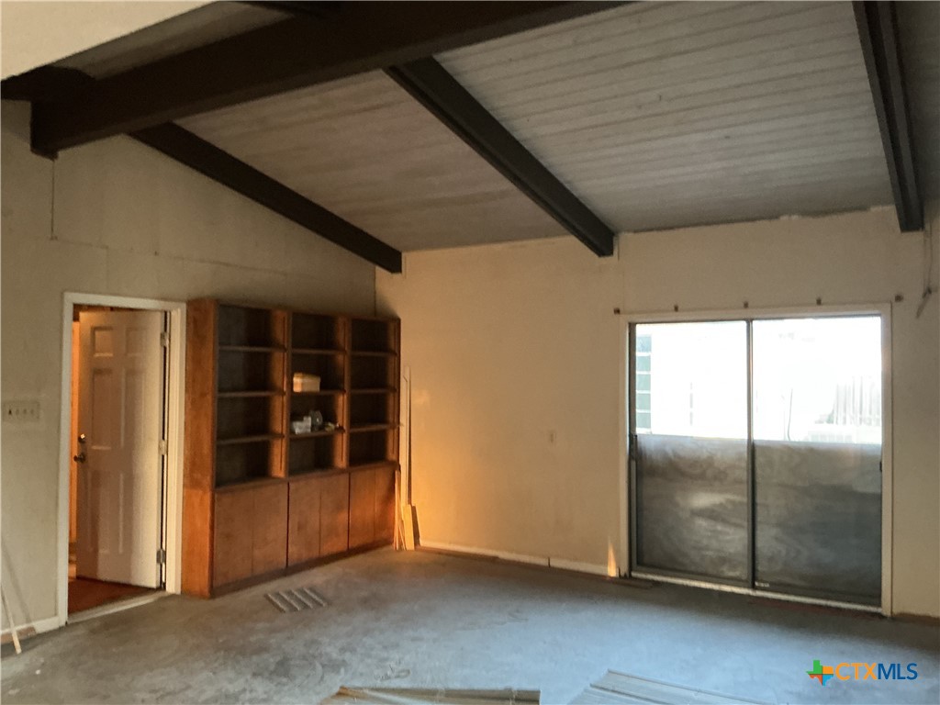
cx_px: 470
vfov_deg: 48.2
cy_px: 352
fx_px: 787
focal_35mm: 29
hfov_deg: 61.7
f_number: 1.8
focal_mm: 3
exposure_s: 1/30
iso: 400
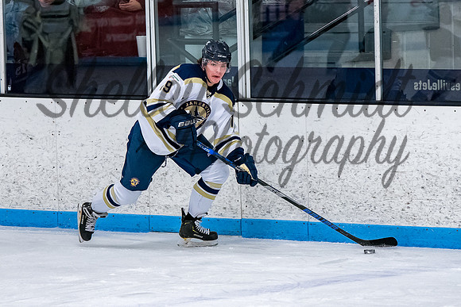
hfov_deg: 5.5
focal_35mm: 377
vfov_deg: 3.6
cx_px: 201
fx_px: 4833
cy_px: 160
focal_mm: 180
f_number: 3.5
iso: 2500
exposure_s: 1/800
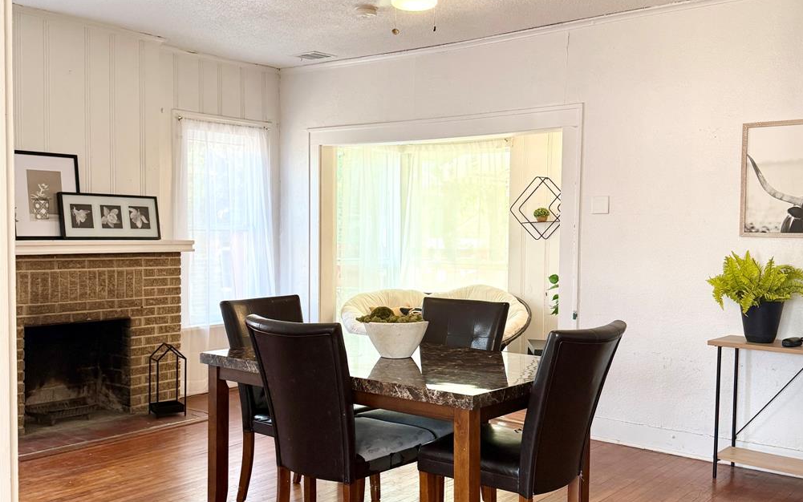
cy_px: 273
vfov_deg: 47.6
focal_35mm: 26
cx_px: 409
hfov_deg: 70.4
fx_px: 569
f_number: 1.78
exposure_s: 1/121
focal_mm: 6.76
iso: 200
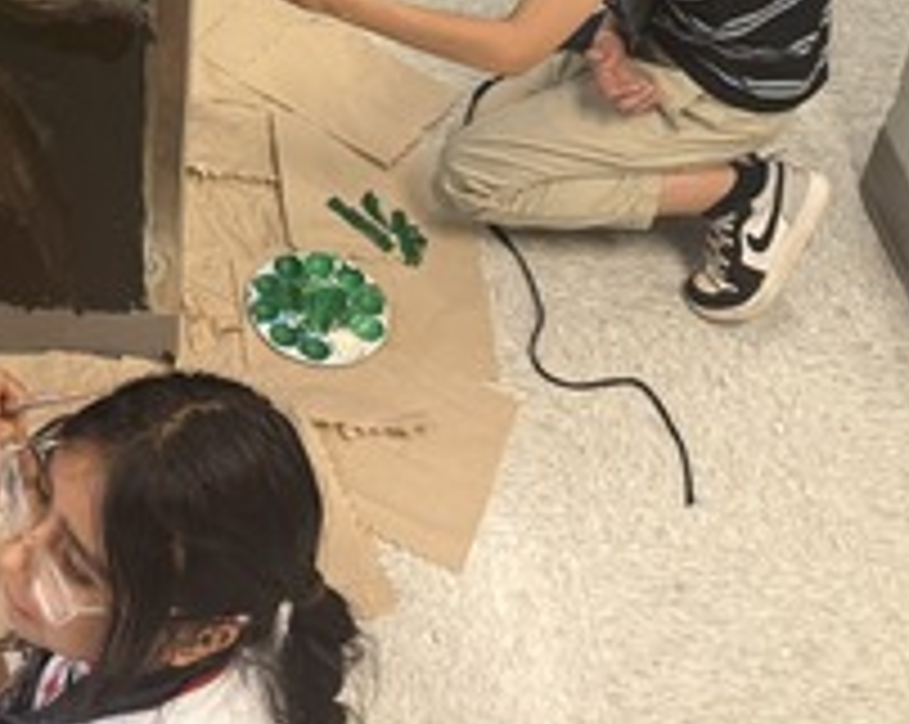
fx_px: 1746
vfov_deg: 21.3
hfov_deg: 27.0
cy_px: -216
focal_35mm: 65
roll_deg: +3.3
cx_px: -68
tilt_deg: -32.5
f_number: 1.78
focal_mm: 6.76
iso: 200
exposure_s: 1/60
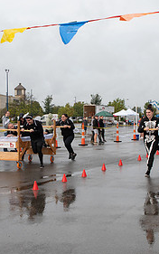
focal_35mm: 58
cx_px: 55
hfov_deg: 22.3
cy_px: 124
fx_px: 402
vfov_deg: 35.1
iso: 400
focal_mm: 24
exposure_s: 1/500
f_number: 7.1
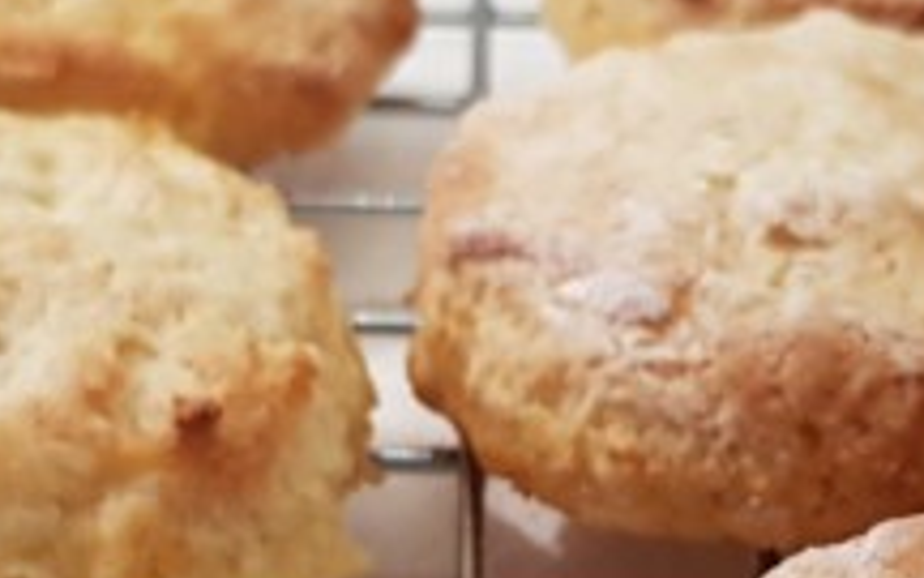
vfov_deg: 12.5
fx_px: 2569
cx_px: 569
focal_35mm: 102
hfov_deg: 20.4
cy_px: 681
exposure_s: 1/50
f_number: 1.7
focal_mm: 4.2
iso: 160
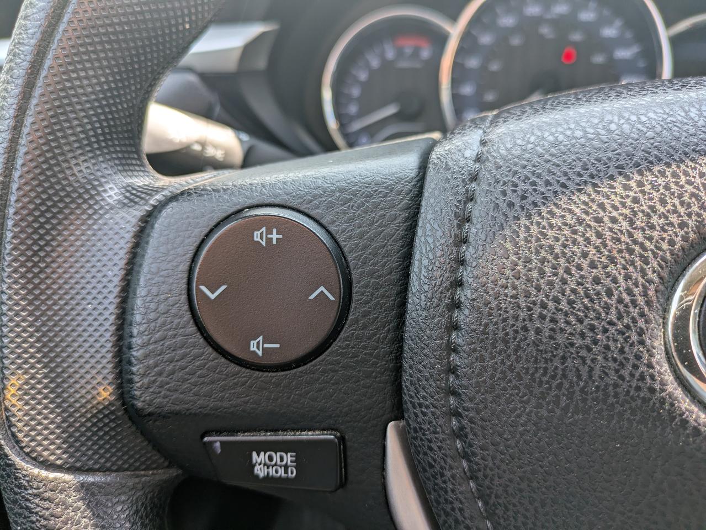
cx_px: 353
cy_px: 265
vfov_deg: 54.9
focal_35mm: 25
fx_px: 510
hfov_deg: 69.4
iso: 58
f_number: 1.89
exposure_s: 1/219
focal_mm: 5.43
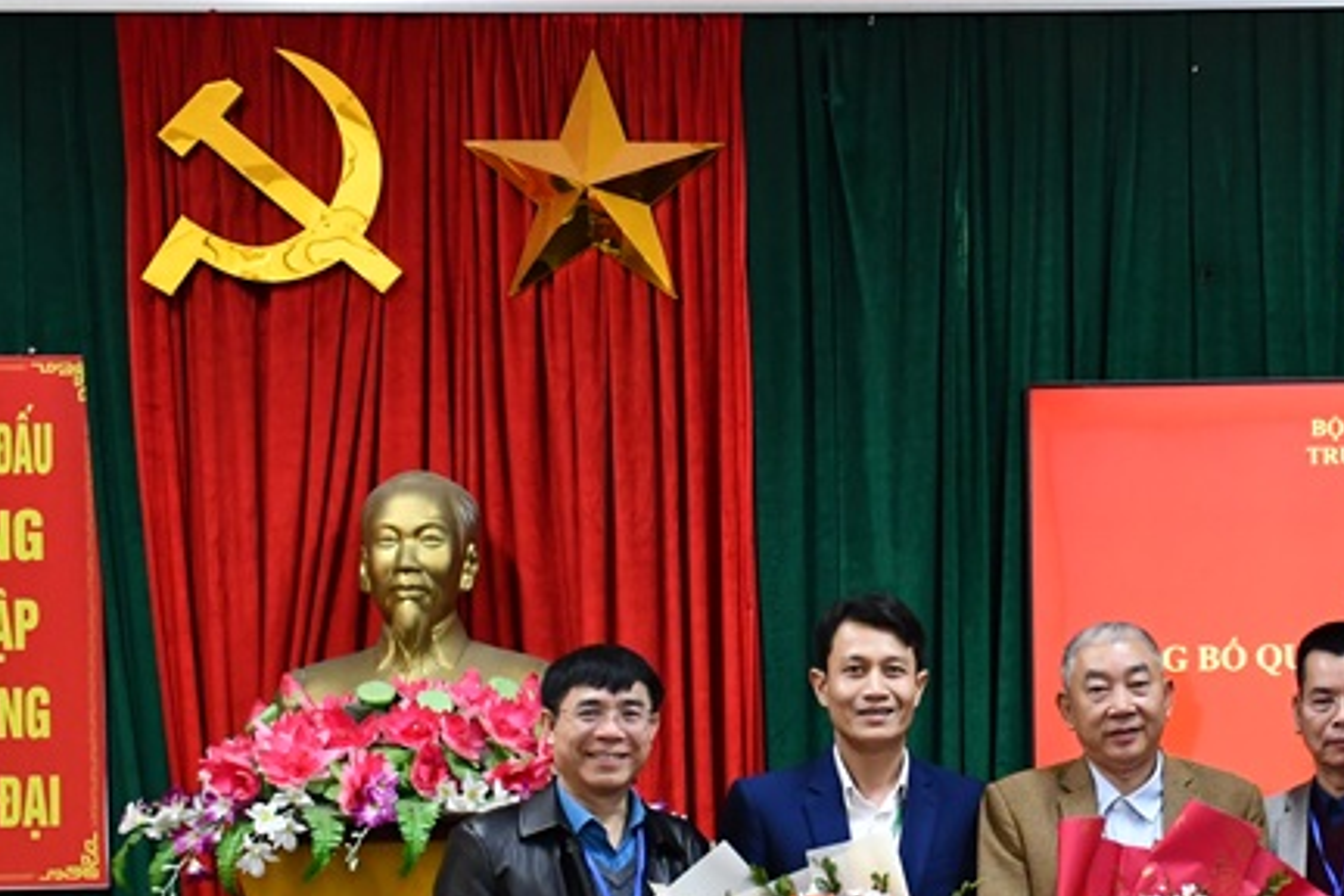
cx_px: 1394
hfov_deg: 15.2
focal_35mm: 132
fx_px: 4928
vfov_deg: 10.4
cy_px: 600
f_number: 4.2
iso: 2000
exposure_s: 1/125
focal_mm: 38
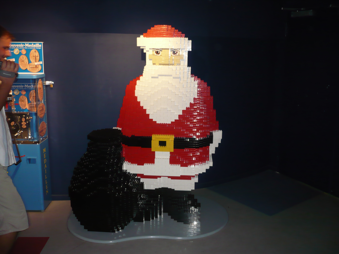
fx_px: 343
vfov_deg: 40.7
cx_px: 170
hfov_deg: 52.6
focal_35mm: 35
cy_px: 127
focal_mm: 5.8
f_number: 2.8
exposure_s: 1/30
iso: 200
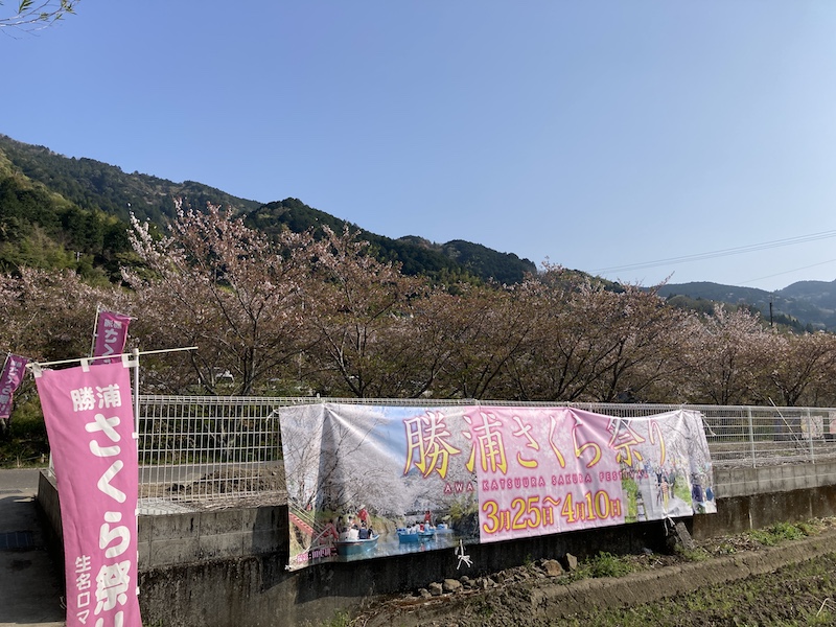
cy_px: 314
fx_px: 676
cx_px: 418
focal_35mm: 28
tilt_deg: +10.7
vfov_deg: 49.7
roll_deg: -0.2
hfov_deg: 63.4
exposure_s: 1/2667
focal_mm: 3.99
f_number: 1.8
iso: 20
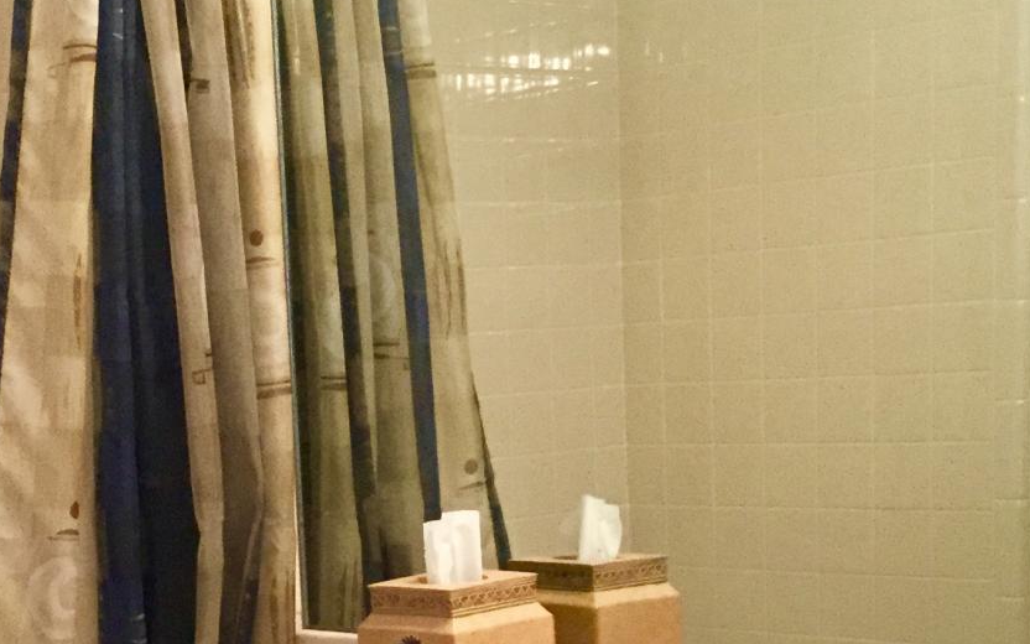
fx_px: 2218
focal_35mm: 79
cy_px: 655
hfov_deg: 25.9
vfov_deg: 16.2
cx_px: 269
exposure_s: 1/30
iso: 200
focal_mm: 3.3
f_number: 2.4
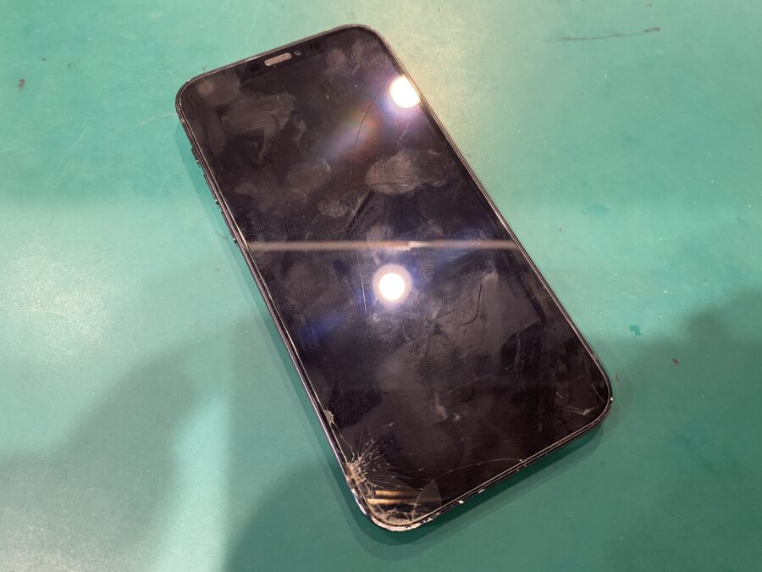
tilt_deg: -66.4
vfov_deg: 53.1
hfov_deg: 67.3
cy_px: 286
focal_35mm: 26
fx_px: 572
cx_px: 381
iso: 320
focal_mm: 4.25
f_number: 1.8
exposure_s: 1/50
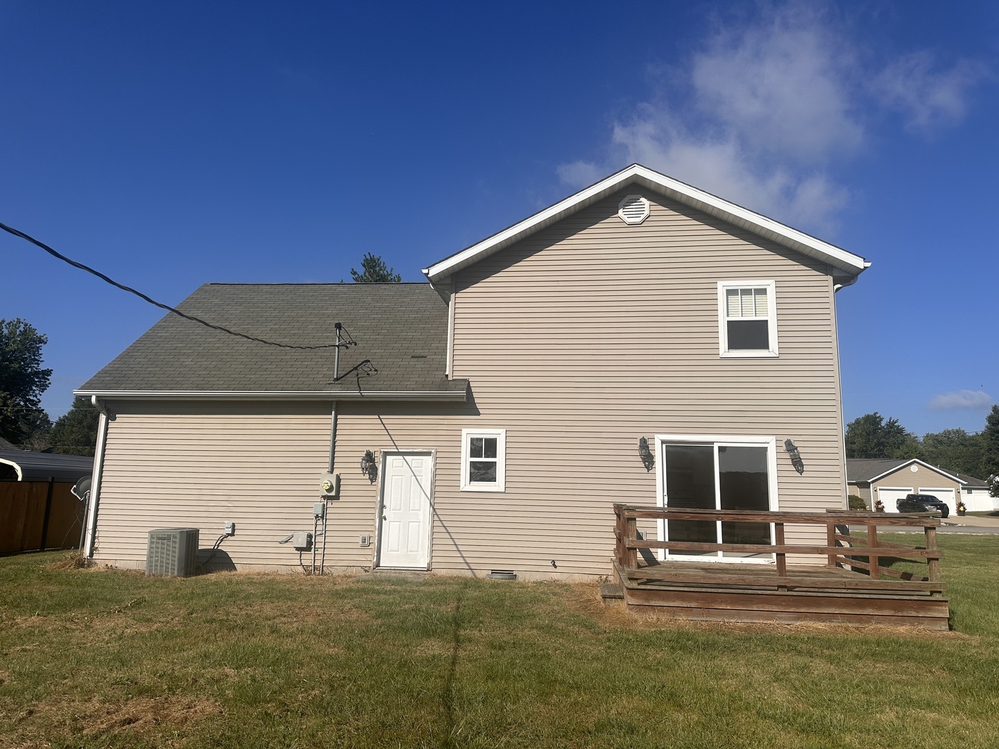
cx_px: 500
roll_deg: -1.1
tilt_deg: +12.2
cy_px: 374
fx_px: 693
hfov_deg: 71.6
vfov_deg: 56.8
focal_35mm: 24
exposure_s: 1/8929
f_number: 1.78
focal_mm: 6.86
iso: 80
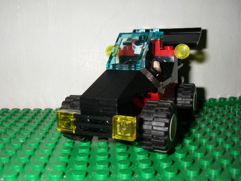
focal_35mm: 38
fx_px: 265
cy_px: 90
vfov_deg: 37.7
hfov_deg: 49.0
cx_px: 120
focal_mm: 6.3
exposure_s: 1/40
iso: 80
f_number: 6.6
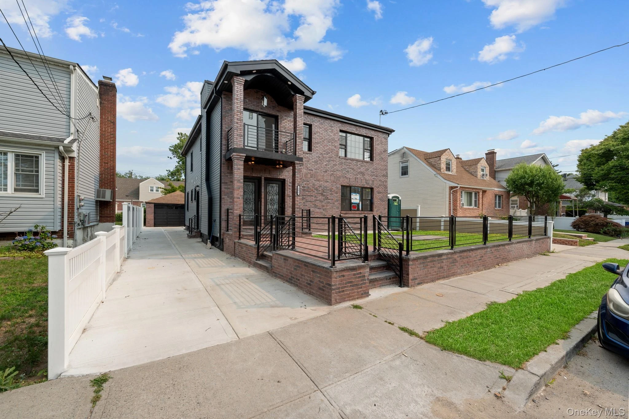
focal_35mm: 14
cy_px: 210
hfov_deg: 104.3
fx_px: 245
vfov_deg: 81.2
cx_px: 314
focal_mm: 14
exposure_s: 1/250
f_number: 9
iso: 250
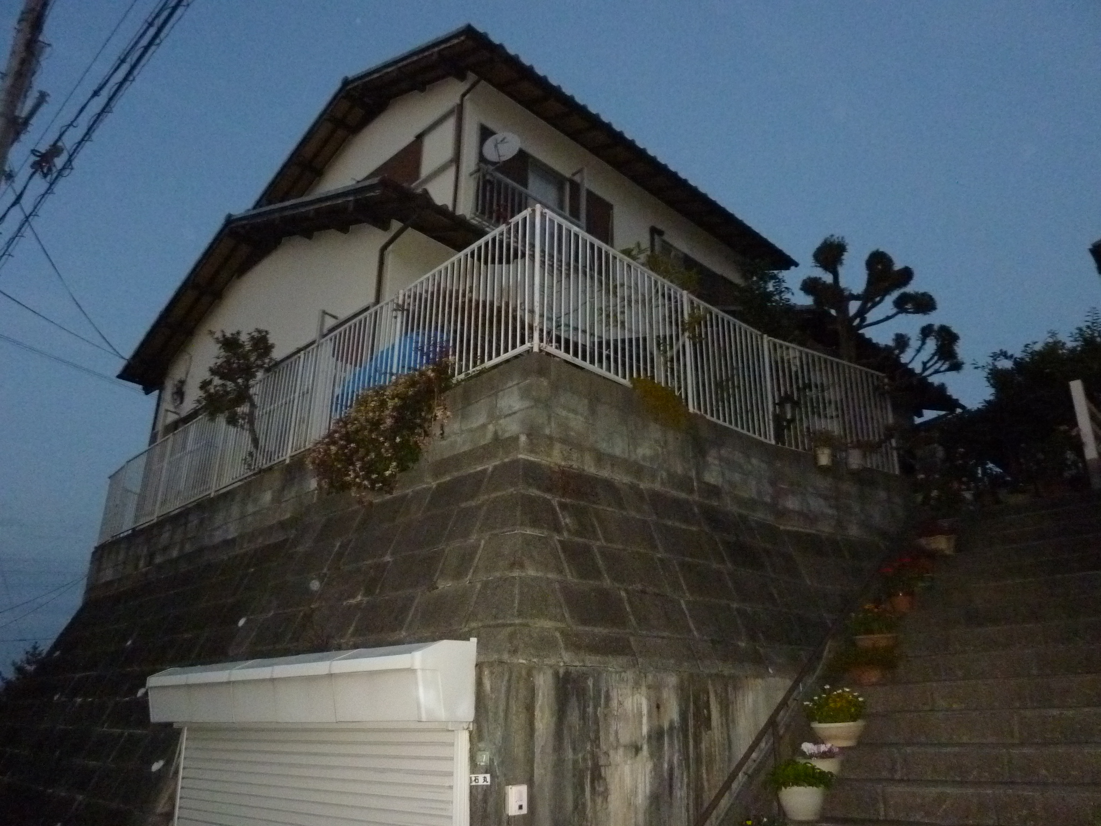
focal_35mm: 25
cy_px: 413
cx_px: 550
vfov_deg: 54.9
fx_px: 795
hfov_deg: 69.4
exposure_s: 1/30
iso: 800
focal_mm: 4.1
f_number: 3.3
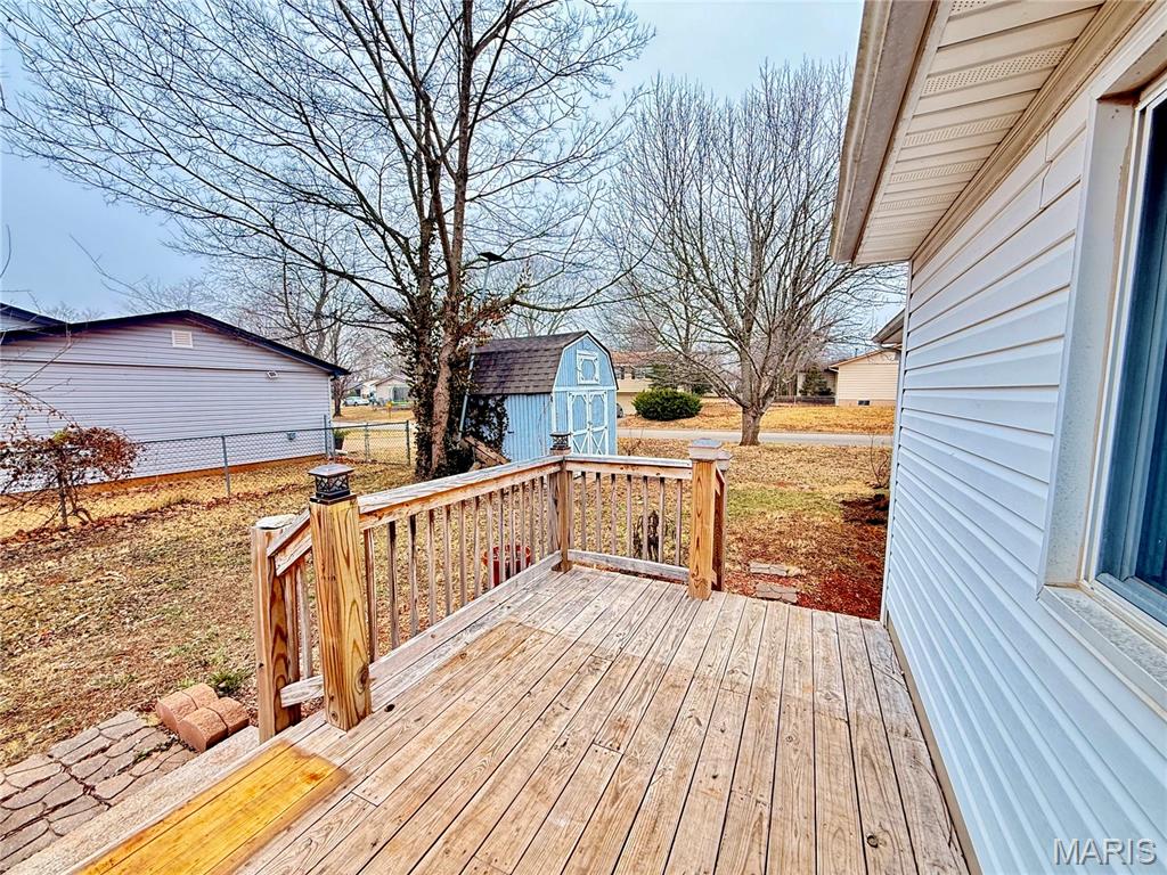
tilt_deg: -3.4
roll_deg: +0.4
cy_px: 438
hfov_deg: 102.1
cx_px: 584
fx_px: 472
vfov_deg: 85.7
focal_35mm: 14
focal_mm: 2.22
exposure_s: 1/99
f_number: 2.2
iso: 125
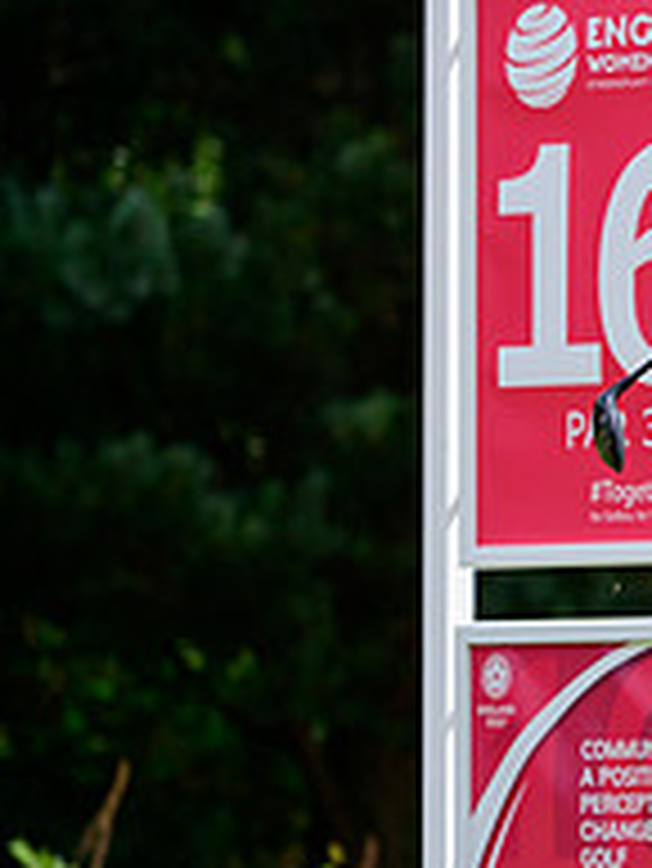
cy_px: 430
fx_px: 16657
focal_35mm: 664
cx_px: 1268
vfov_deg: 3.0
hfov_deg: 2.2
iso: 800
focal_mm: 230
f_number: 6.3
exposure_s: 1/2000
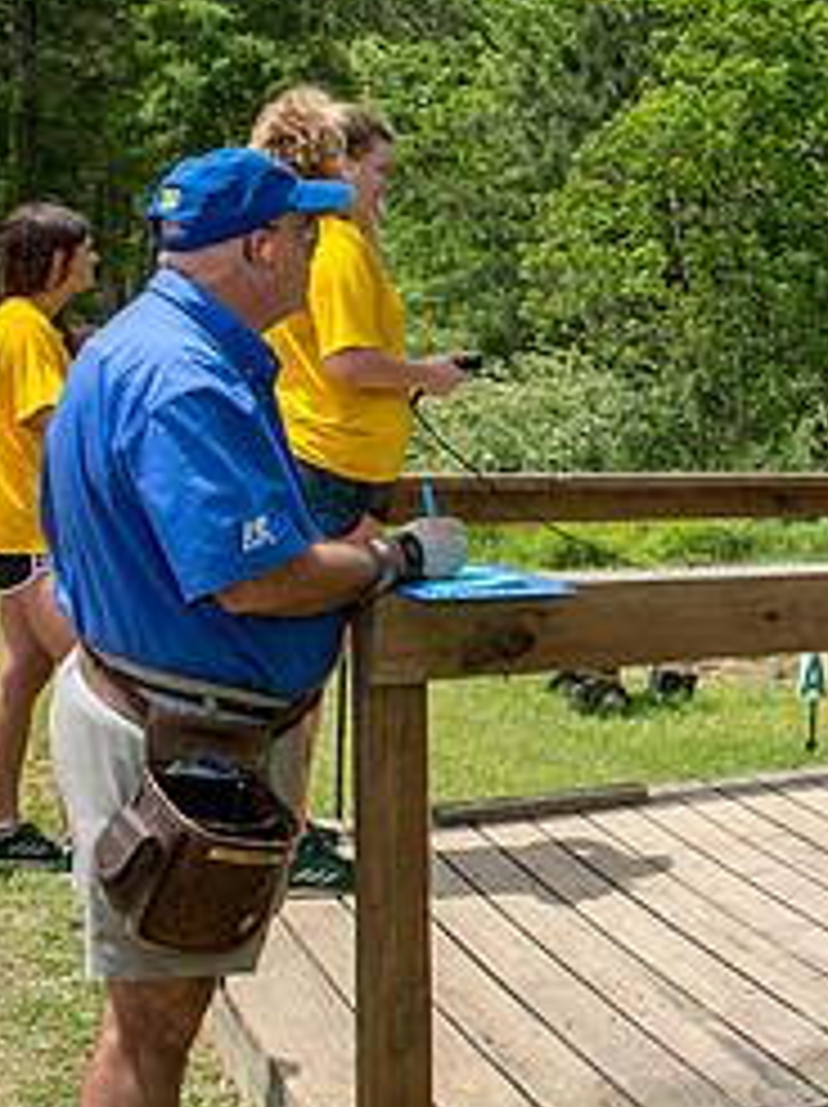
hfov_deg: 20.8
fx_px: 1885
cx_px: 1269
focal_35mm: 59
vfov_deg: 32.5
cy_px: 369
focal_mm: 26
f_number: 9
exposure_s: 1/200
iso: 160
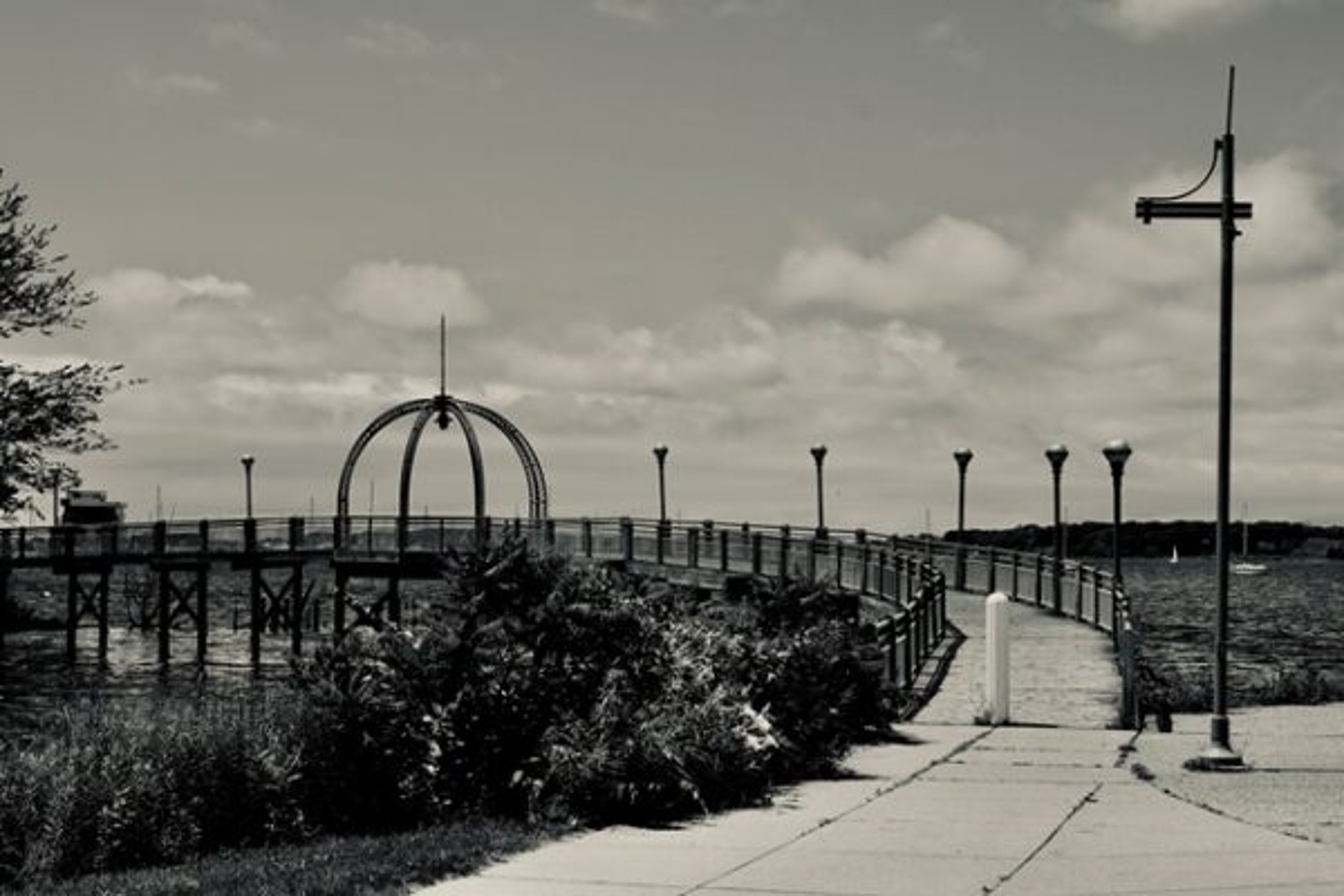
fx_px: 2016
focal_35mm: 54
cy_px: 448
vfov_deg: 25.1
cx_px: 672
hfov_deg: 36.9
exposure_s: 1/320
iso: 100
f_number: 10
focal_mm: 36
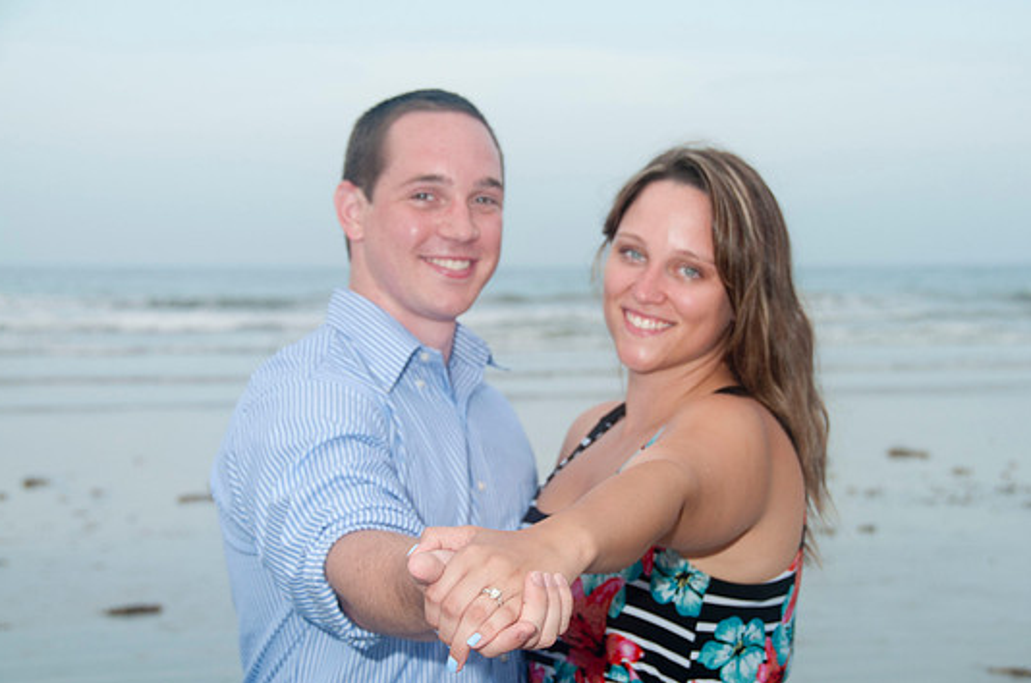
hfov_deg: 27.0
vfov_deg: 18.1
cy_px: 356
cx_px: 548
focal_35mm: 75
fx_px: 2144
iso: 200
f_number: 6.3
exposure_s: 1/250
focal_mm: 46
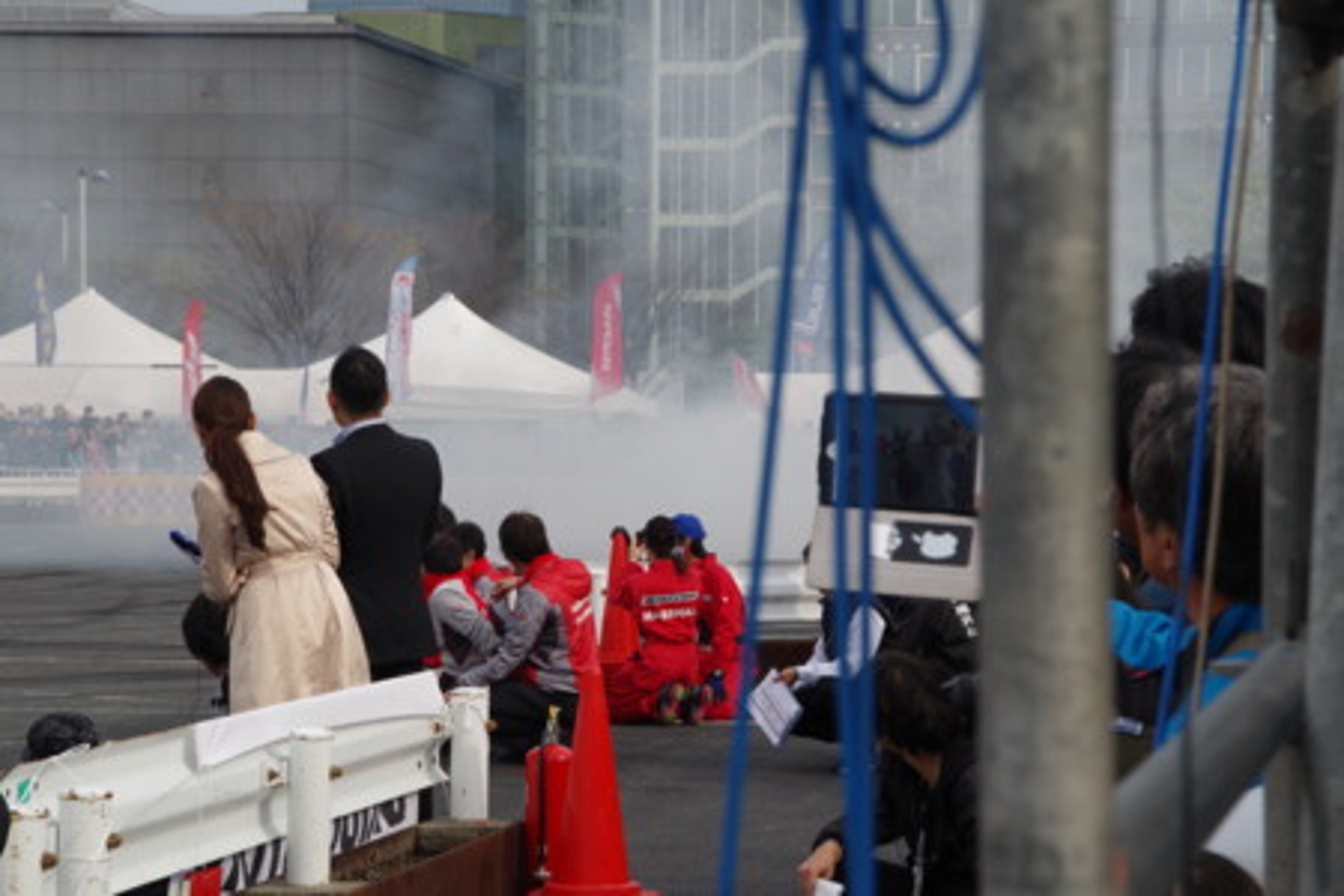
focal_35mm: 117
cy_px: 448
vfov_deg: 11.7
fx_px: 4368
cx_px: 672
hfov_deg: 17.5
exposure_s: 1/25
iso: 500
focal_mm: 78
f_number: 14
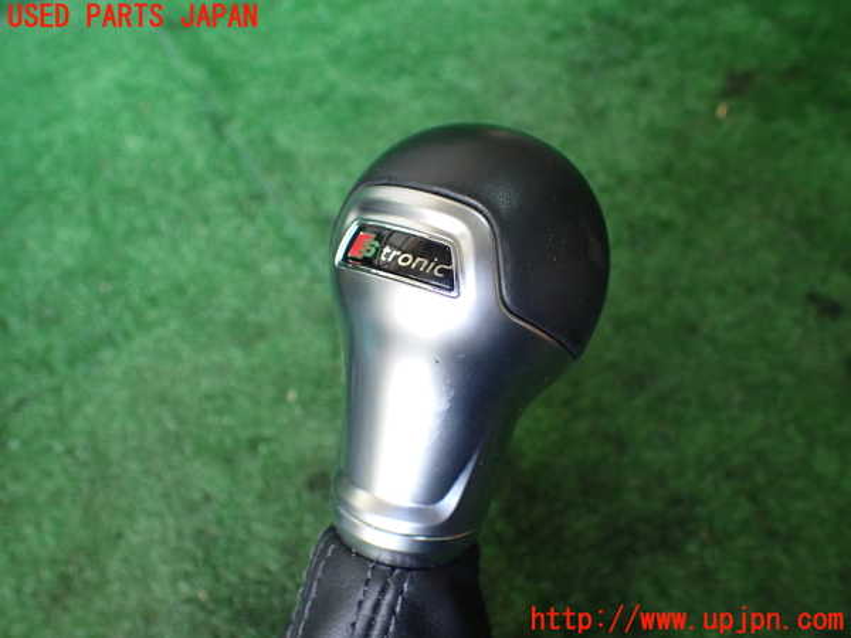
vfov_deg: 46.8
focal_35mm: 30
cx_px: 426
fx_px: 738
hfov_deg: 60.0
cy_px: 319
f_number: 2.3
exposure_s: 1/125
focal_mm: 5.4
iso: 400
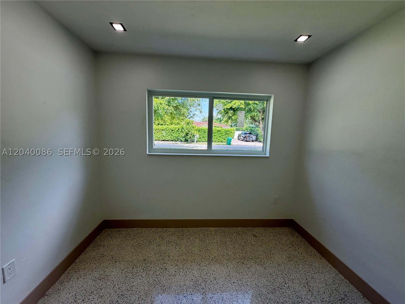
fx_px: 164
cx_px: 202
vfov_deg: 85.7
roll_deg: -1.7
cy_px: 152
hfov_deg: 102.1
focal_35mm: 14
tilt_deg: -6.9
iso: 64
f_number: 2.2
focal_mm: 2.22
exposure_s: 1/131
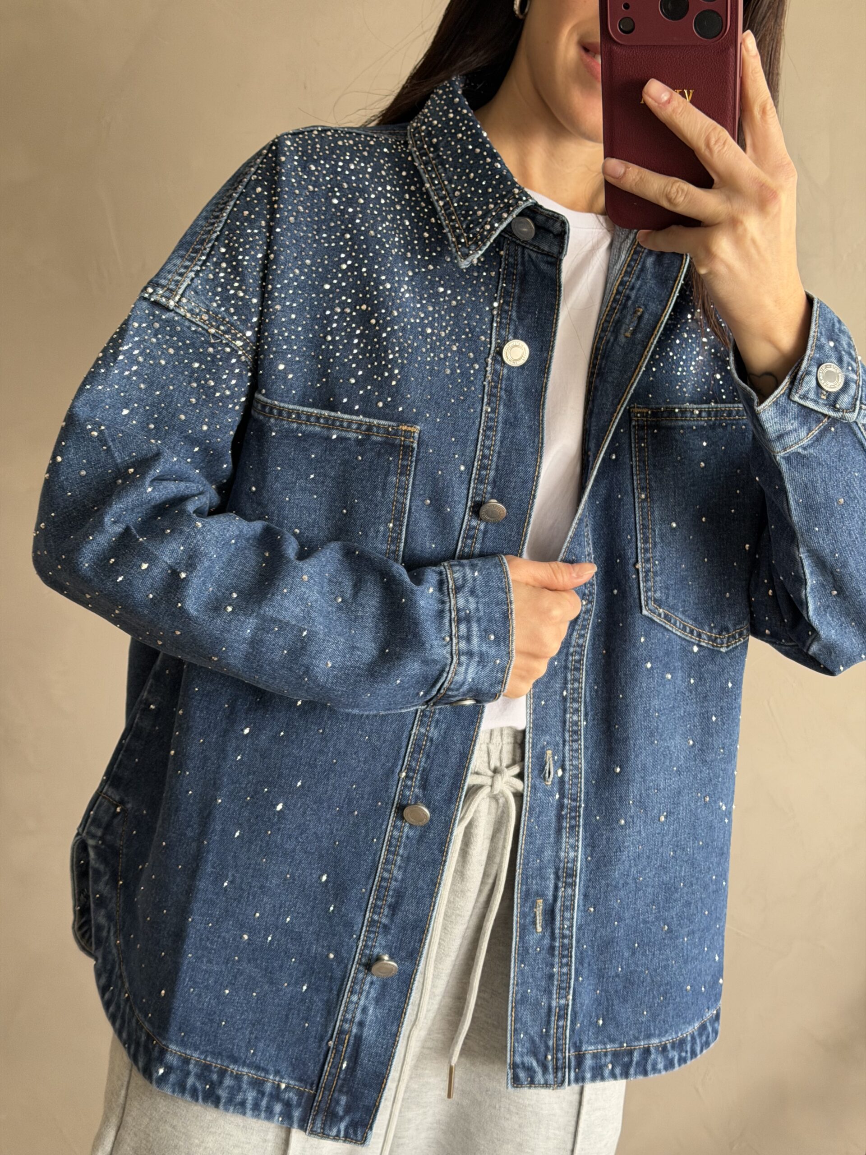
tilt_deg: -24.8
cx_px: 433
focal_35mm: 48
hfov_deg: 30.3
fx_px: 1601
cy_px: 578
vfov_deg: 39.7
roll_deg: -10.9
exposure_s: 1/58
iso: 250
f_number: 1.78
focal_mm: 6.76
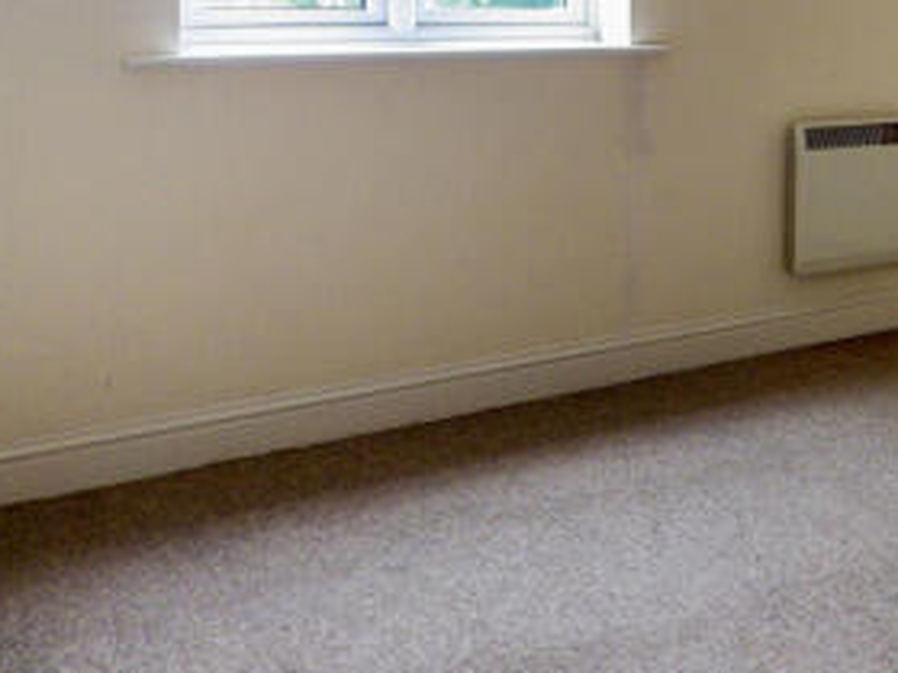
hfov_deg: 36.9
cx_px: 900
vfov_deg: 29.8
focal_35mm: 46
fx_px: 1193
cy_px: 34
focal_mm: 4
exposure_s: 1/45
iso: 125
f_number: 3.1
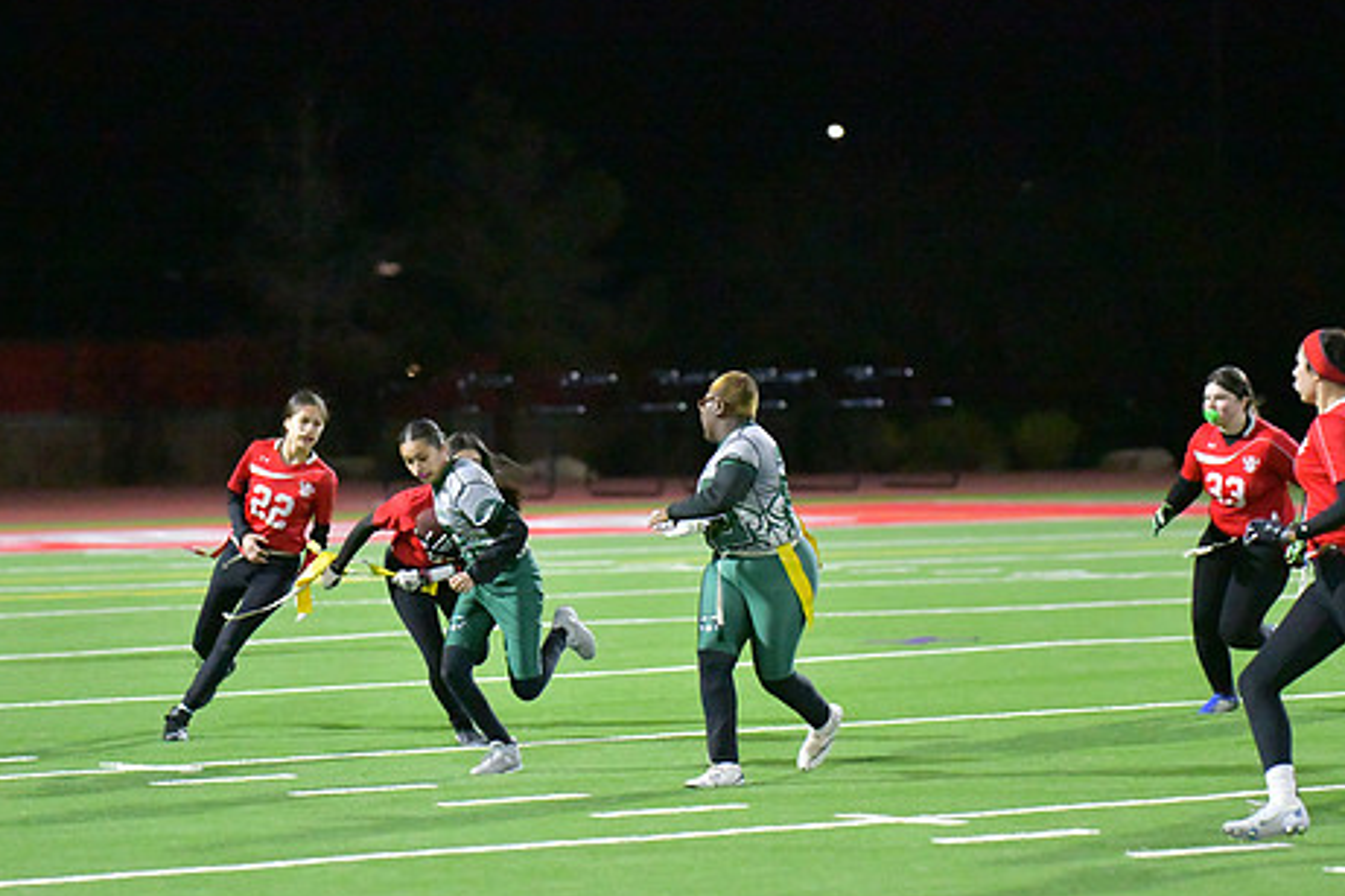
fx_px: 7282
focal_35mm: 195
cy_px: 544
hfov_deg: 10.5
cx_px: 537
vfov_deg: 7.0
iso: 25600
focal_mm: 155
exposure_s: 1/3200
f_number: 2.8
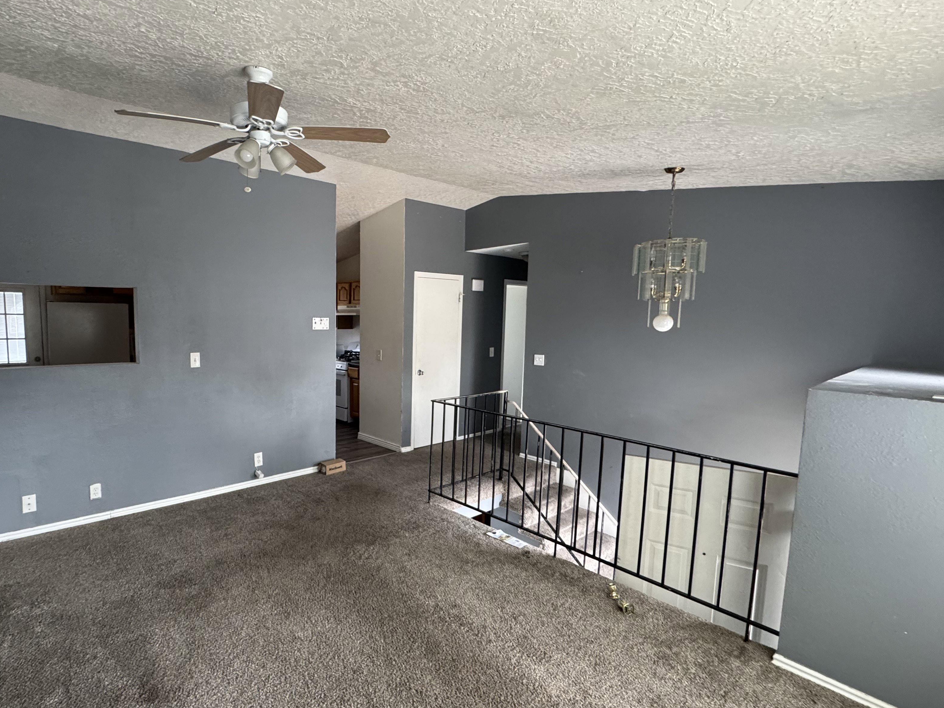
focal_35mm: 18
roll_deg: -0.9
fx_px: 491
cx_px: 368
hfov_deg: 86.4
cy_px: 369
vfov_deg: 71.6
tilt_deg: -5.3
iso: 320
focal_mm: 2.22
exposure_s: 1/85
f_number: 2.2
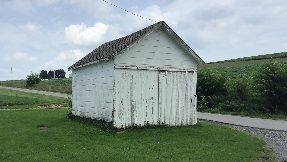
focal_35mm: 39
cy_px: 84
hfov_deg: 51.5
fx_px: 297
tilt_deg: +0.5
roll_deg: +2.1
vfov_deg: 30.4
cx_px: 130
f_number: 2.4
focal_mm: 3.3
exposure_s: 1/1894
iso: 25
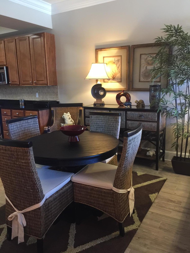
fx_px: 212
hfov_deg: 48.2
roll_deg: +1.9
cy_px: 126
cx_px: 95
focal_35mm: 29
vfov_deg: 61.7
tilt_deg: -11.5
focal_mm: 4.15
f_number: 2.2
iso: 125
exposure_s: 1/15
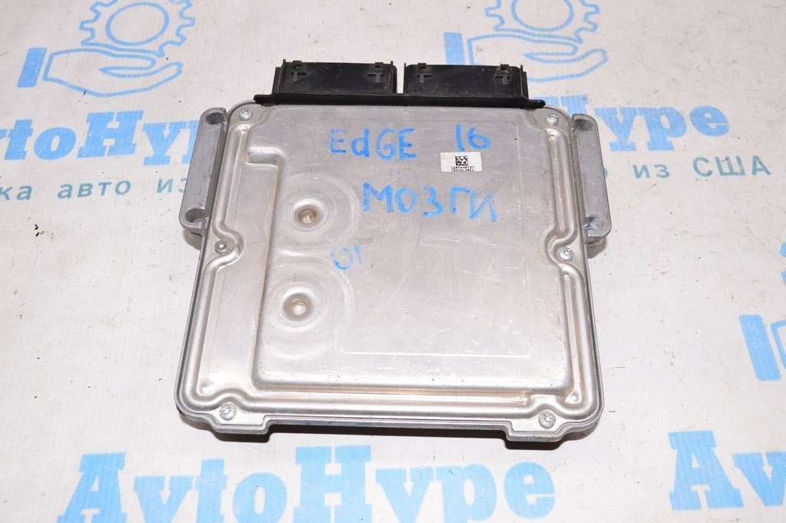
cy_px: 262
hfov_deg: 57.3
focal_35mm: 33
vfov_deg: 39.9
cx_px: 393
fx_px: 720
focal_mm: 22
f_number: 8
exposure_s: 1/160
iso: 1600
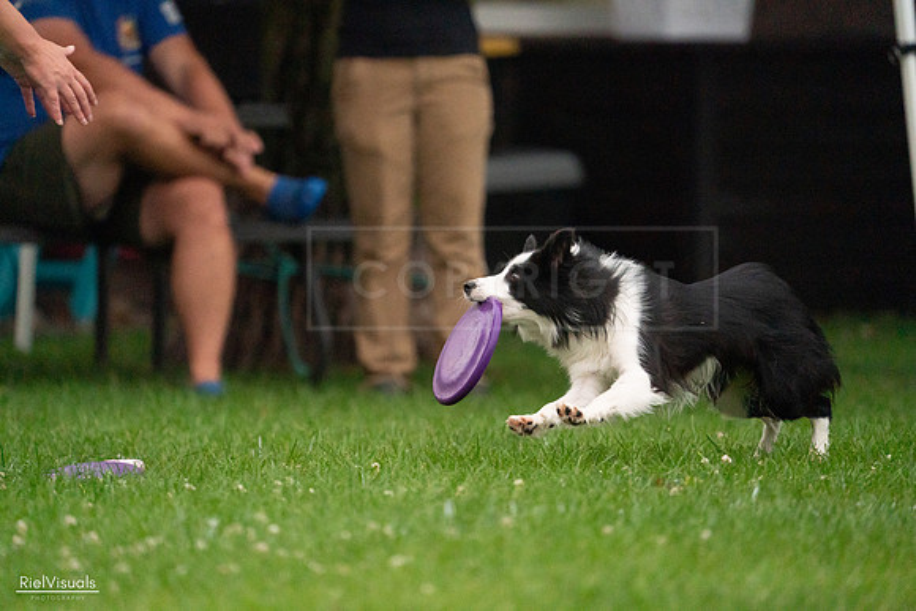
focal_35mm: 600
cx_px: 458
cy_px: 306
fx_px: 15270
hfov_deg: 3.4
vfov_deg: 2.3
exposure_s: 1/1600
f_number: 6.3
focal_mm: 600
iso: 6400
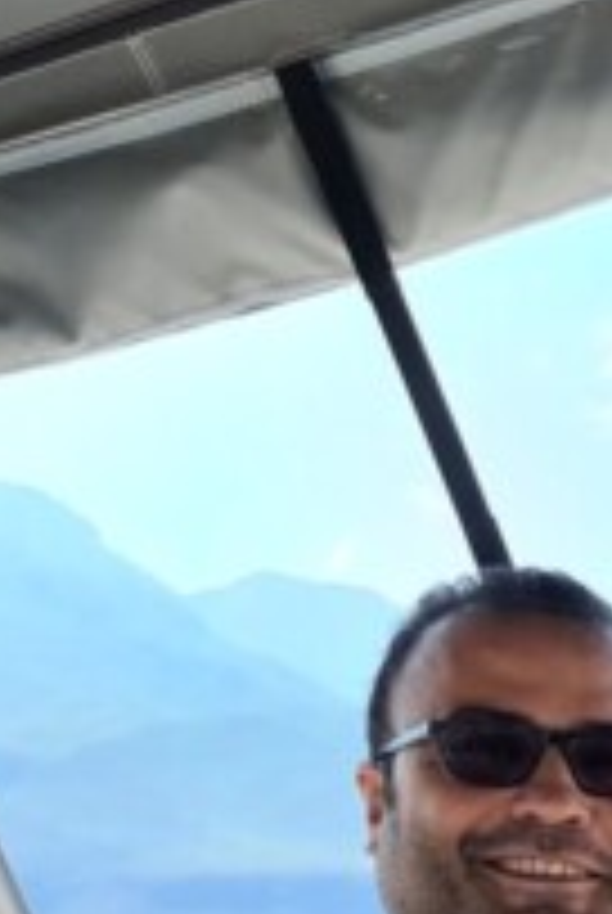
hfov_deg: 9.7
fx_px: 2922
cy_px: 1249
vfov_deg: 16.6
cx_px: 1710
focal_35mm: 115
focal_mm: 7
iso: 50
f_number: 1.8
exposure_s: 1/308
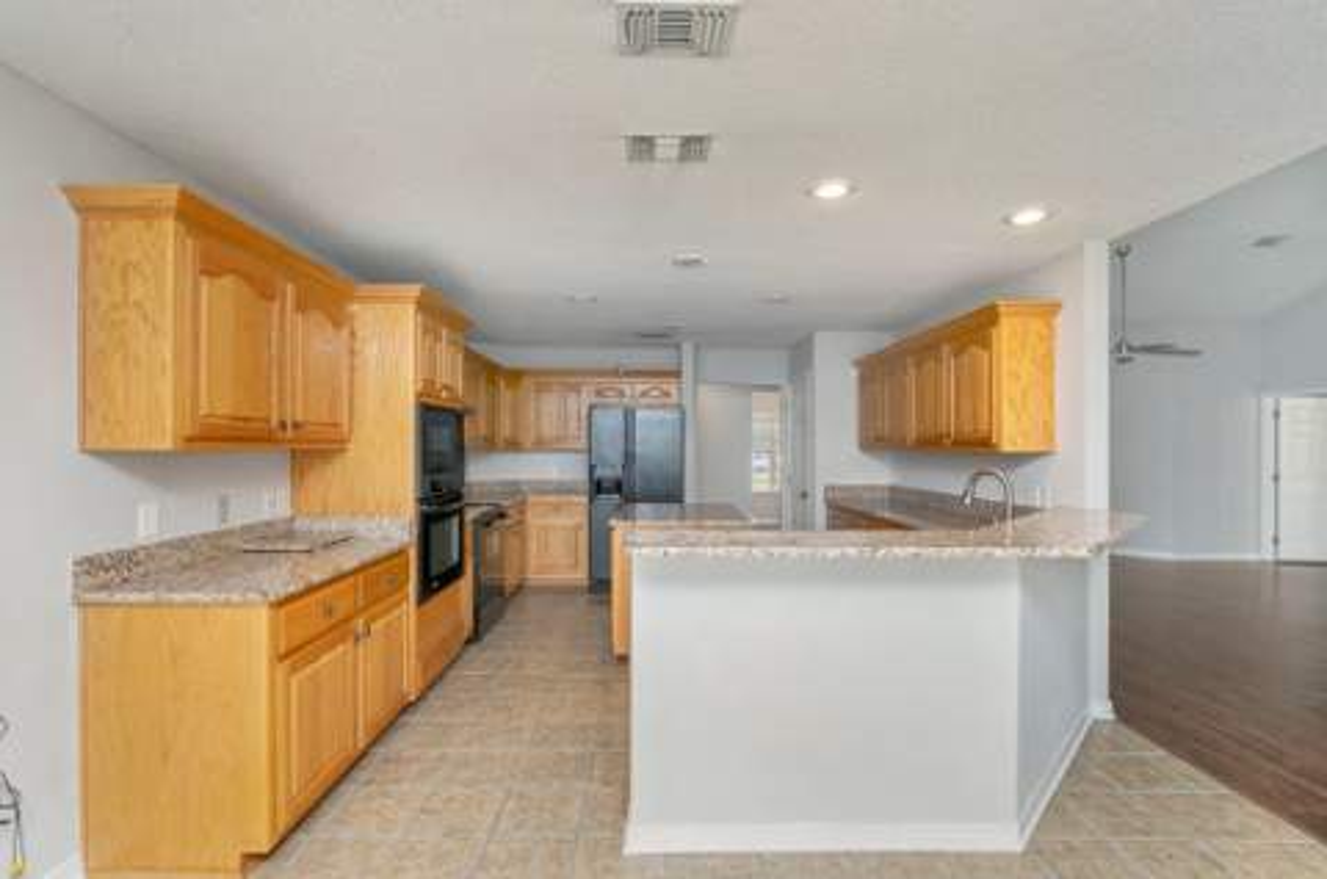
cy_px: 440
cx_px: 664
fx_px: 589
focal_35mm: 16
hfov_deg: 96.8
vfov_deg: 73.5
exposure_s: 1/50
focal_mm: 16
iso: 500
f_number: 6.3
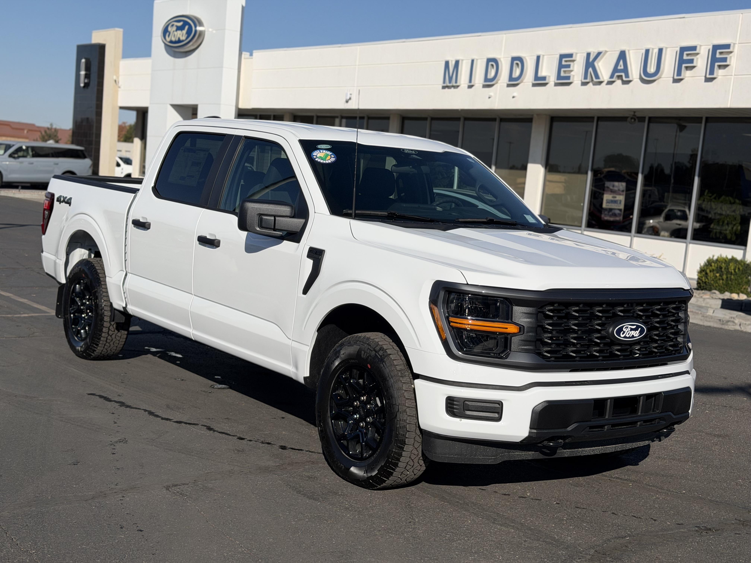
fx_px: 1041
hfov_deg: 39.7
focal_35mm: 48
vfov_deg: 30.3
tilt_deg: -4.8
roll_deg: -5.8
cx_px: 376
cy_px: 282
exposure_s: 1/11364
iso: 80
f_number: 1.78
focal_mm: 6.76
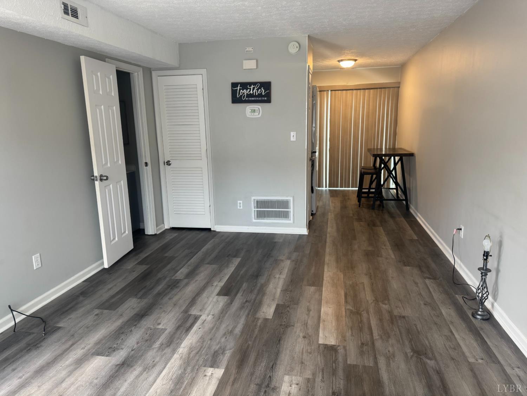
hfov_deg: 71.6
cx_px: 264
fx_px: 365
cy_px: 198
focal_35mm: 24
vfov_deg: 56.8
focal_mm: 6.76
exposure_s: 1/60
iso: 125
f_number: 1.78
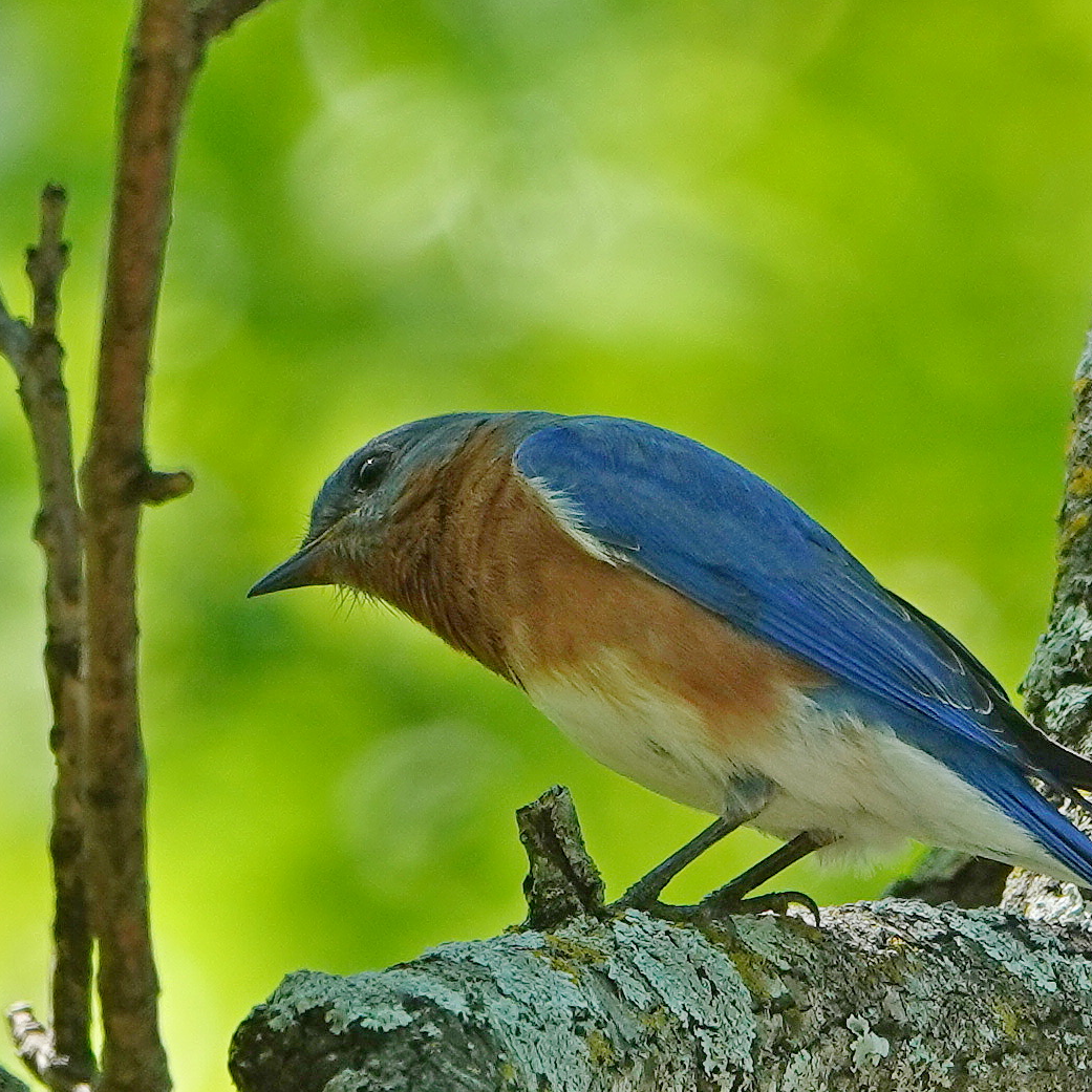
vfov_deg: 1.6
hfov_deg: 1.6
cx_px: 456
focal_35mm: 1098
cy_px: 730
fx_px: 39188
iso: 100
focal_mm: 219.33
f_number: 4
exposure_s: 1/250
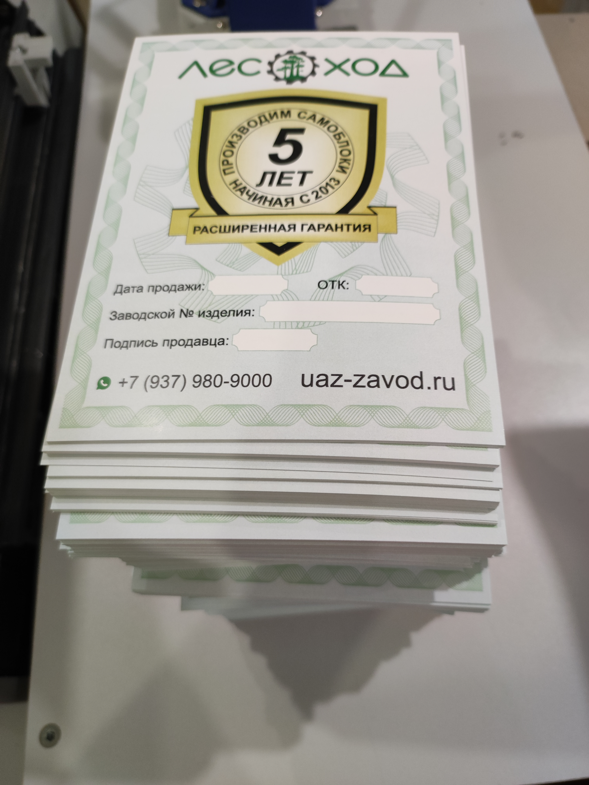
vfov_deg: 69.4
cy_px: 392
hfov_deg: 54.9
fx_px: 567
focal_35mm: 25
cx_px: 294
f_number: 1.79
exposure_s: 1/50
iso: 513
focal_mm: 4.7
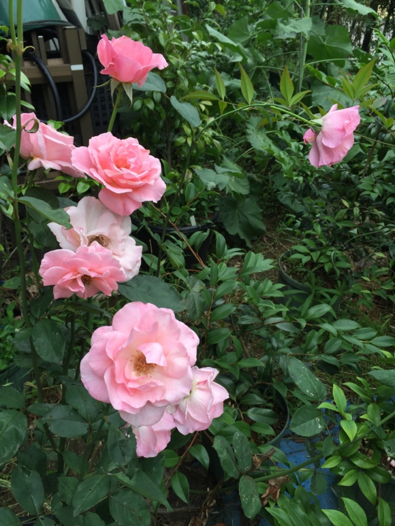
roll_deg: -1.2
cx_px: 193
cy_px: 262
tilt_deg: -34.2
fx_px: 456
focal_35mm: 30
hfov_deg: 46.8
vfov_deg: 60.0
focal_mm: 4.15
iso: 32
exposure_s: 1/319
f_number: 2.2
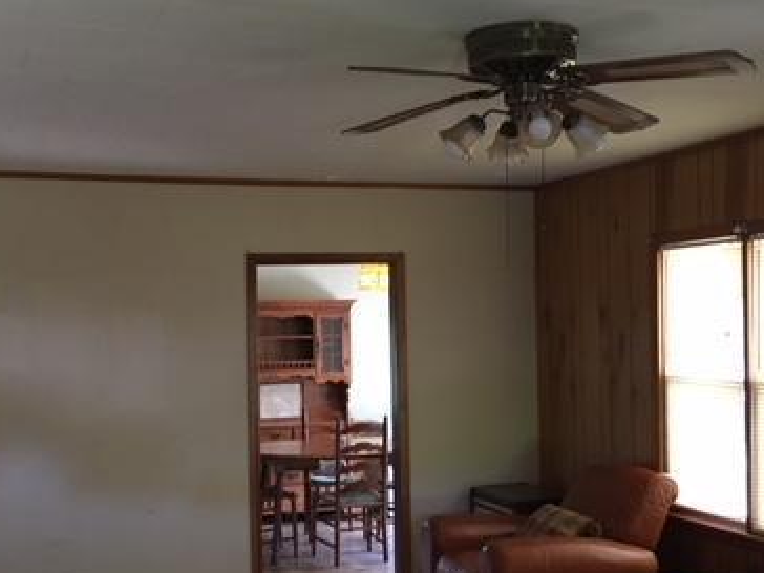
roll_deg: -0.2
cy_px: 351
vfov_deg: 28.5
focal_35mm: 51
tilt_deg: -2.5
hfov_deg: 37.5
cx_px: 378
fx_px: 1126
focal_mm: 4.15
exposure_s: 1/20
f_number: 2.2
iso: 200
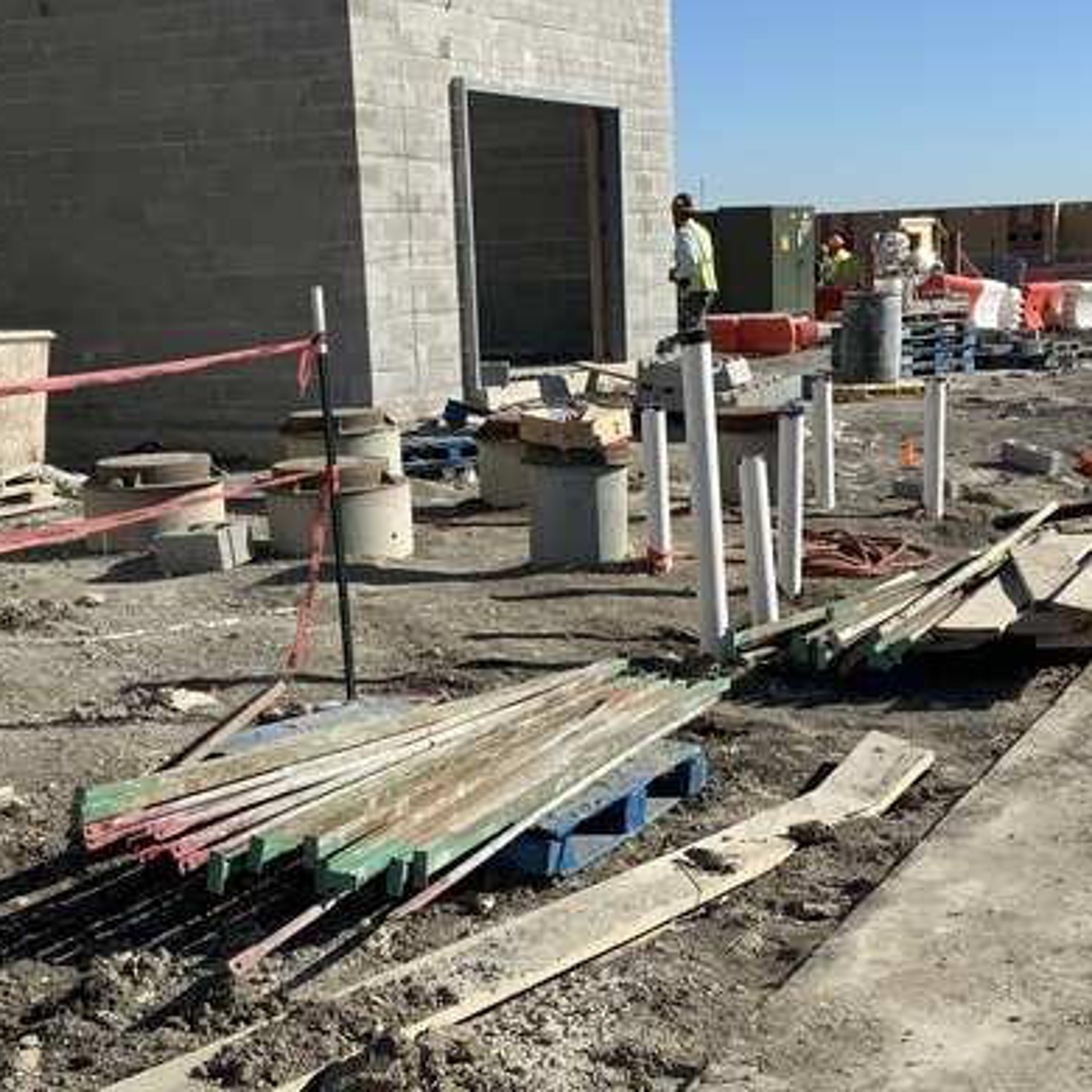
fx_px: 1892
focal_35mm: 53
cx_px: 619
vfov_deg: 32.2
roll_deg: +2.5
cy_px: 595
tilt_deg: -10.5
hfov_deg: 32.2
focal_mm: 3
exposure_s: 1/2801
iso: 20
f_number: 1.8
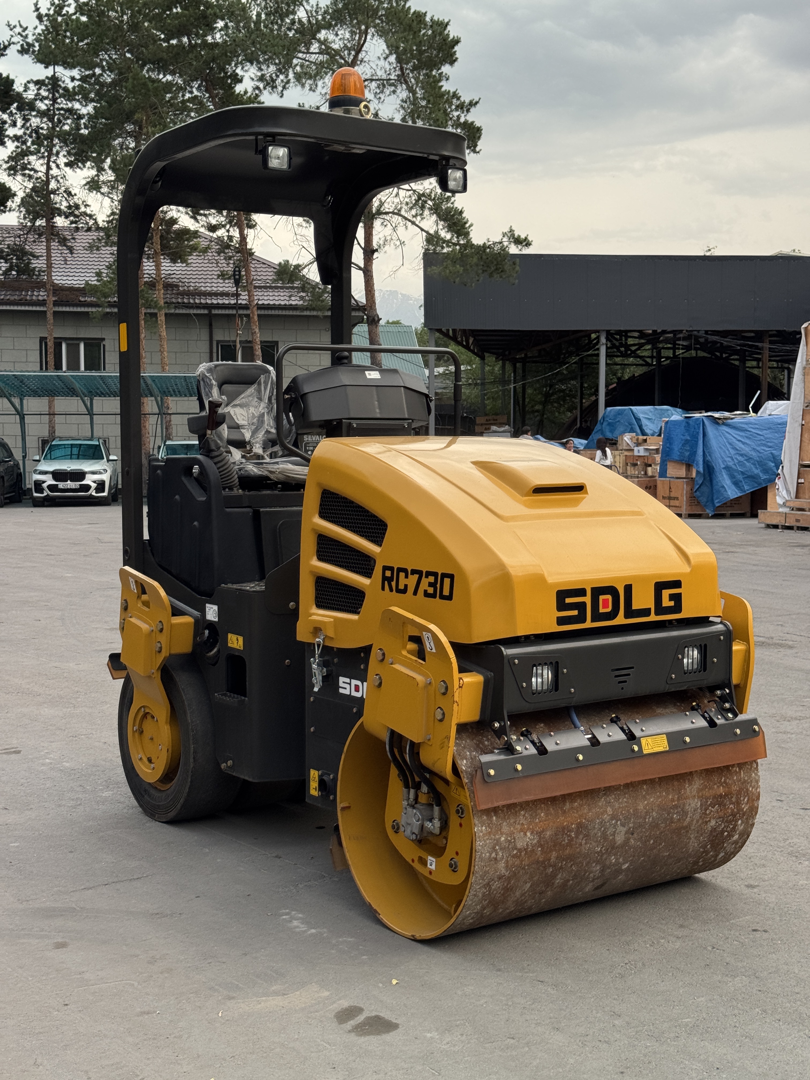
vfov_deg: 39.7
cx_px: 405
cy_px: 540
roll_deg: -0.3
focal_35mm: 48
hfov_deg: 30.3
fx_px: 1498
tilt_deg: -3.0
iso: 64
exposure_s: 1/470
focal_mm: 6.76
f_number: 1.78
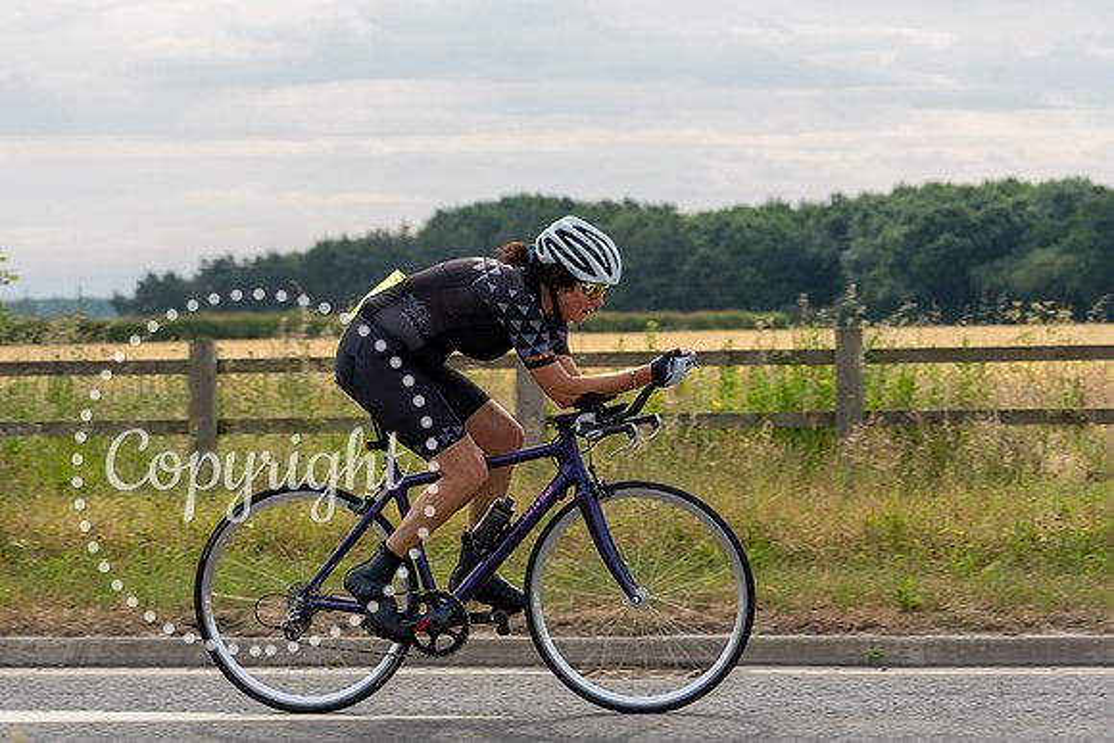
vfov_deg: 11.8
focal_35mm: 116
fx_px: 3592
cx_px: 471
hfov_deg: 17.6
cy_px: 314
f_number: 5
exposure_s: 1/800
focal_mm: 97
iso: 160
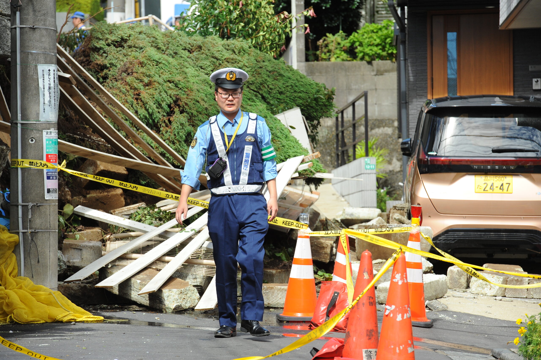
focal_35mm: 195
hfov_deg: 10.6
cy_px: 180
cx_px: 270
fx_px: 2928
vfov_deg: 7.0
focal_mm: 195
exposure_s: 1/1000
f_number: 8
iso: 1000
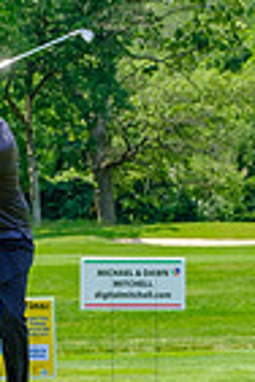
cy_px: 171
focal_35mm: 195
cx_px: 30
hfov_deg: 7.0
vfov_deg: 10.5
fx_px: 2072
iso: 200
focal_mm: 40.7
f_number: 5
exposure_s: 1/500
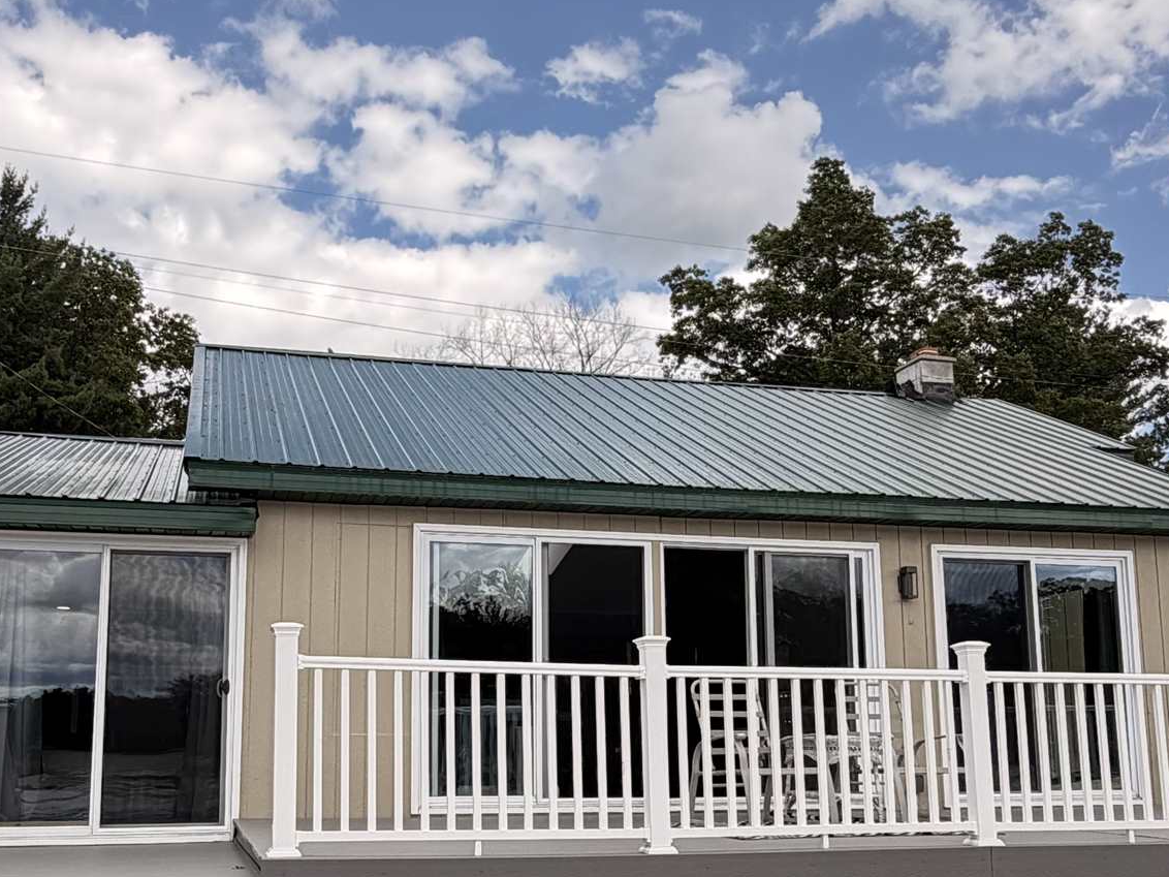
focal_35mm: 38
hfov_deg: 48.8
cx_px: 506
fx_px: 1283
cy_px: 557
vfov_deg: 37.5
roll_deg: +1.2
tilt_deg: +9.2
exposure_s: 1/502
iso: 50
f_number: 2.2
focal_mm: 2.22
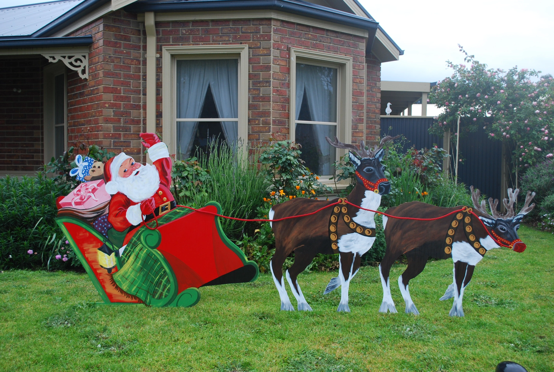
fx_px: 555
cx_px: 277
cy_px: 186
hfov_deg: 53.0
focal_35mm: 36
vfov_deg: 37.0
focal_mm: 24
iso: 200
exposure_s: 1/80
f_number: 4.5
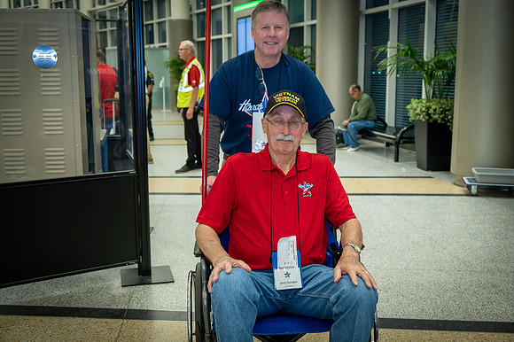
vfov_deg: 32.6
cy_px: 171
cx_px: 257
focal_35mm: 41
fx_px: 585
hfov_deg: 47.4
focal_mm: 41
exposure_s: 1/100
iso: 1800
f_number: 5
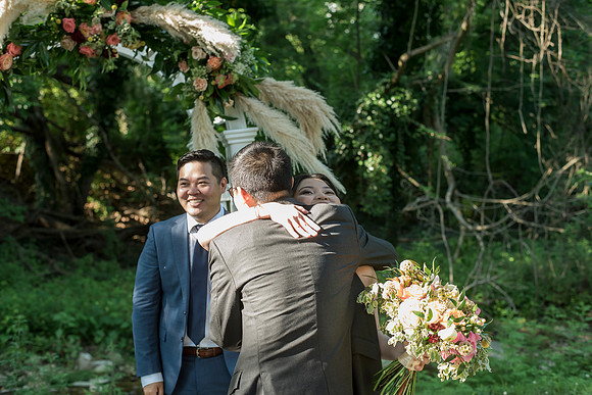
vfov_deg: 27.0
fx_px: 822
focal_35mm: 50
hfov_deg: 39.6
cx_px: 296
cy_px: 198
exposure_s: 1/320
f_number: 4
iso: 1000
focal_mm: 50
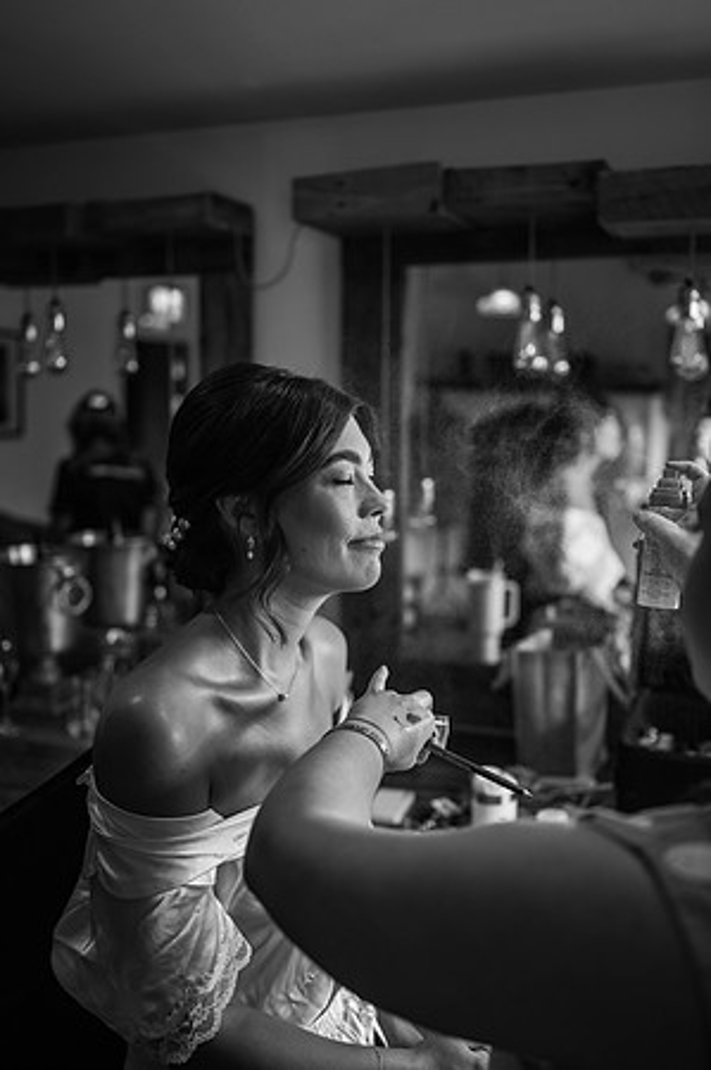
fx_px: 1039
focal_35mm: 35
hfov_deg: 37.8
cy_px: 535
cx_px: 356
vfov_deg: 54.5
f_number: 2
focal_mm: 35
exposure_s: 1/200
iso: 250
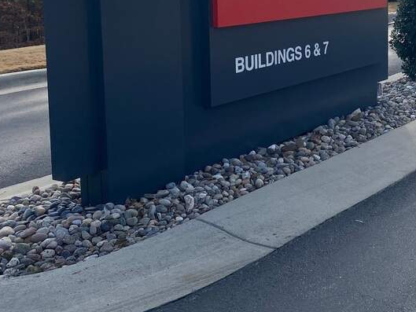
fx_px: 709
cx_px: 466
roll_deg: +0.0
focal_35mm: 59
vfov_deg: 24.3
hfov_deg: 29.3
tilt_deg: -7.1
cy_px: 50
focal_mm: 4.25
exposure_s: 1/2571
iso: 32
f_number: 1.8
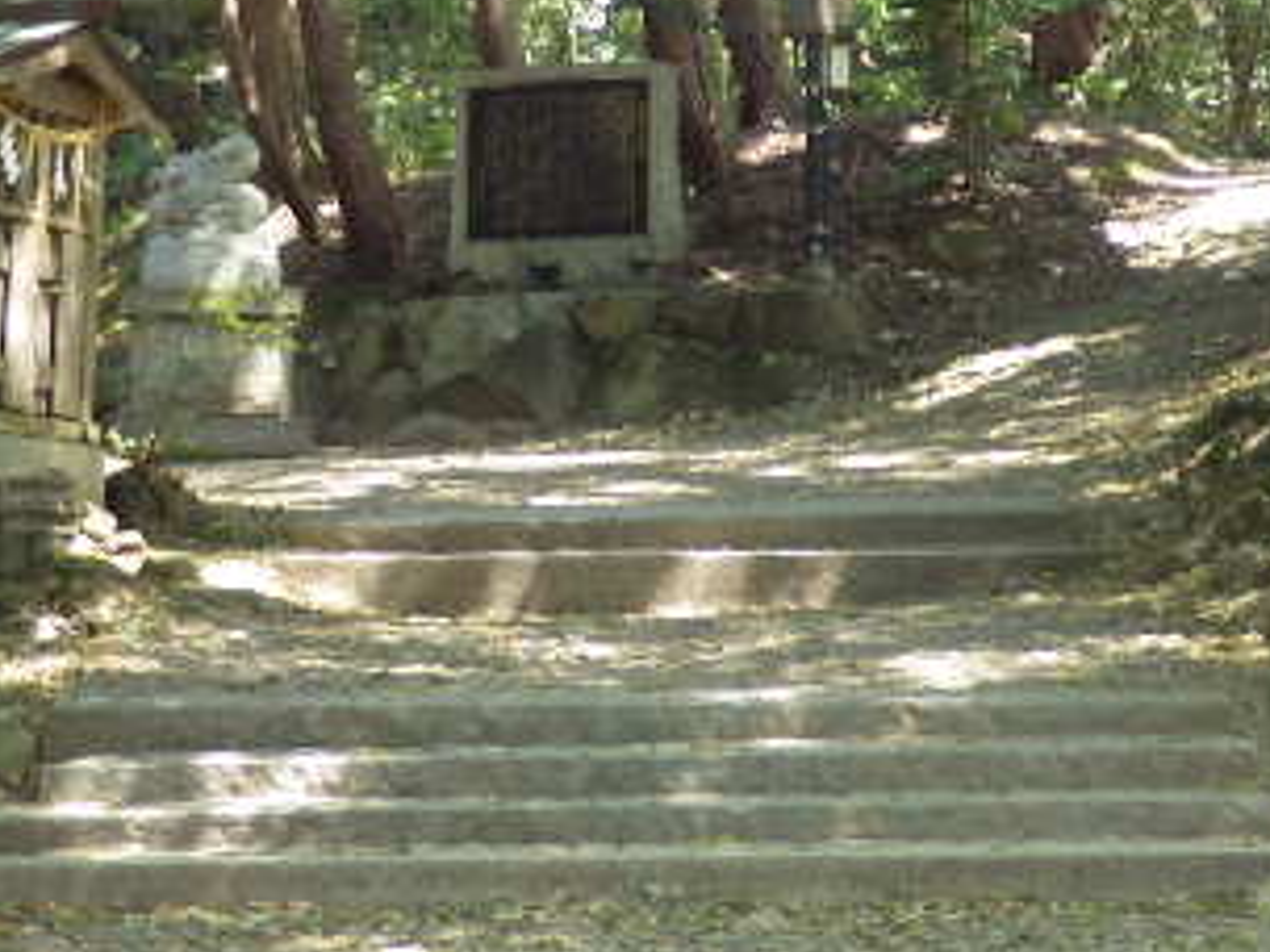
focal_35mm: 99
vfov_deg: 14.7
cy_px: -33
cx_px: 656
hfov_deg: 19.8
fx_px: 3632
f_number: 3.1
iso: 160
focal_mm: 8.4
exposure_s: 1/60
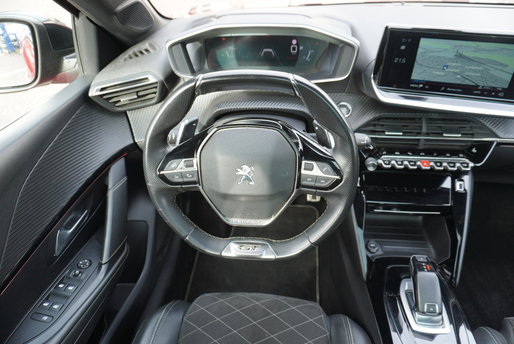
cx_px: 257
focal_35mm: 24
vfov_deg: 53.2
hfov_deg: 73.7
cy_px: 172
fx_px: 343
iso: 200
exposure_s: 1/30
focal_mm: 16
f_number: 3.5
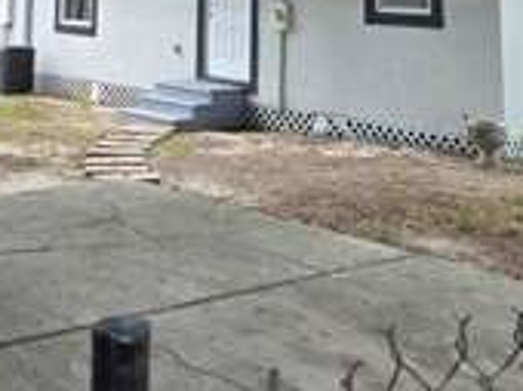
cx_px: 111
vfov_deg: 20.5
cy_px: -126
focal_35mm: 65
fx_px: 981
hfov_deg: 29.2
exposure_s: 1/220
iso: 25
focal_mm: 5.4
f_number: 1.8
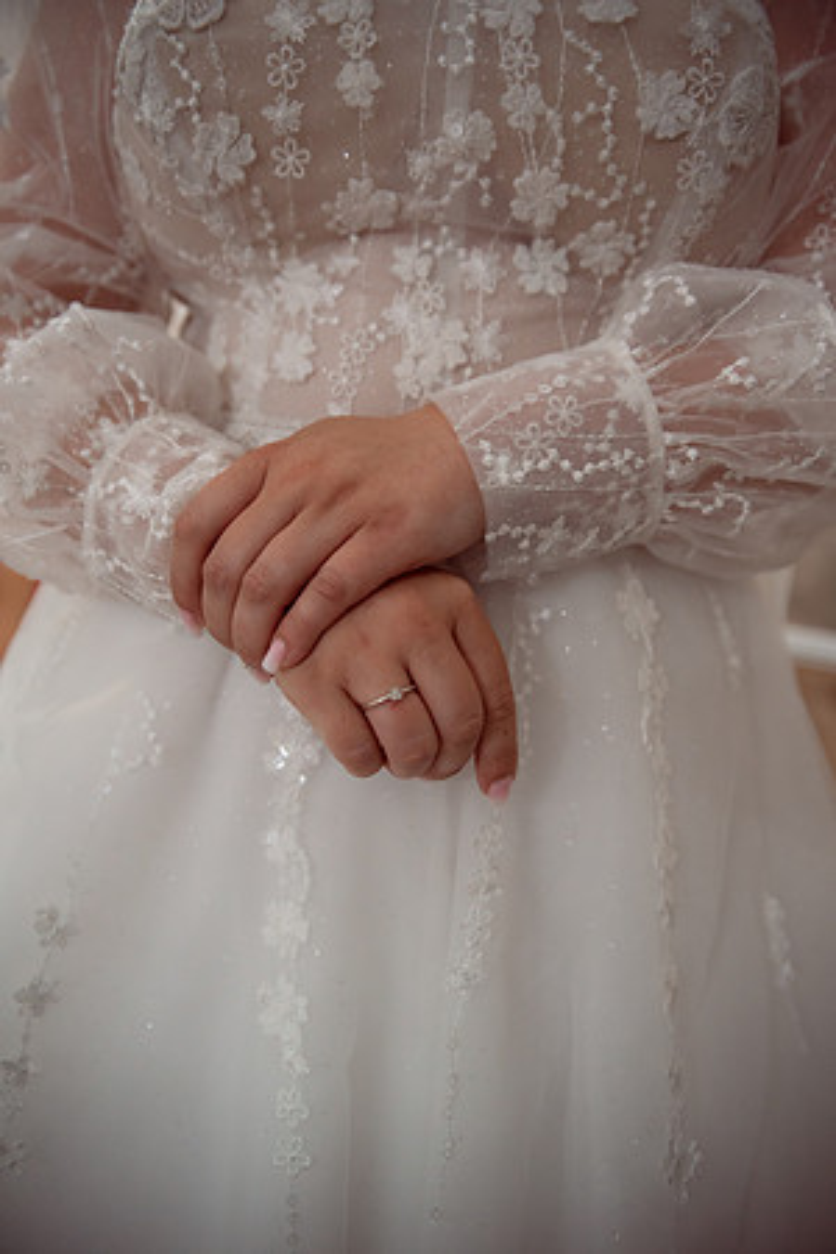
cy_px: 627
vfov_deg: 73.7
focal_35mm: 24
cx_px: 418
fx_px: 836
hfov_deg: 53.1
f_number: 2.8
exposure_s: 1/200
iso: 1600
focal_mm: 24
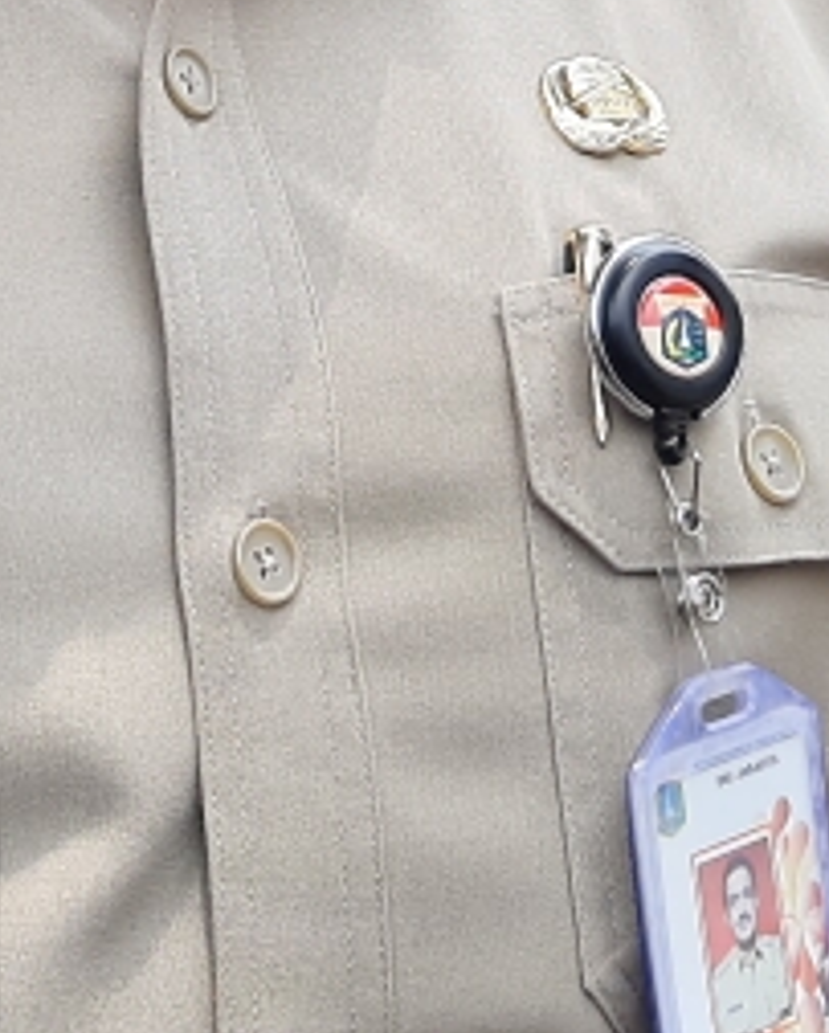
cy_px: -465
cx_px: 49
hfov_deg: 15.1
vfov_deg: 17.3
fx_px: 3092
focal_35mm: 101
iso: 40
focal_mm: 3.93
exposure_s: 1/868
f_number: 1.7
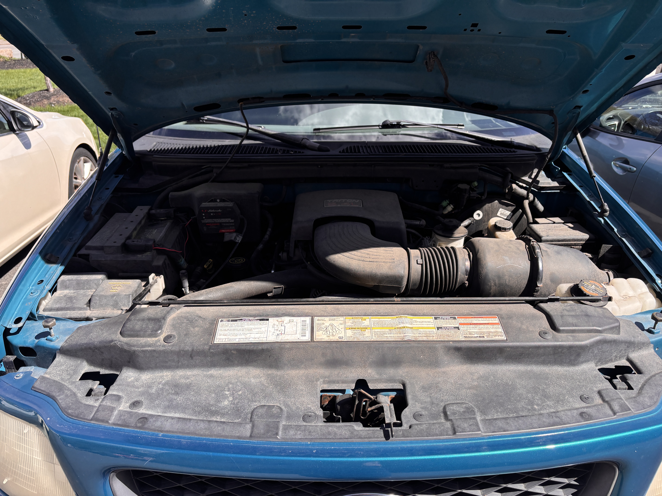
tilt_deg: -23.8
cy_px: 248
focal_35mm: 26
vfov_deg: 53.1
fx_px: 497
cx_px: 331
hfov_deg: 67.3
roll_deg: +0.1
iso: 50
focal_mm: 5.96
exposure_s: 1/2778
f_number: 1.6
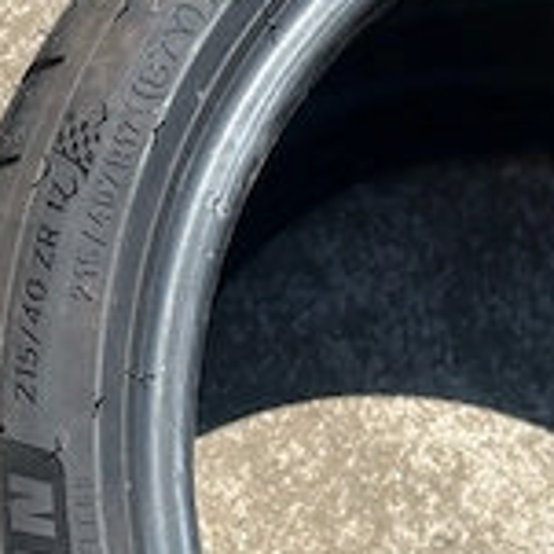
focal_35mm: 61
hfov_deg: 28.1
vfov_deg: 26.5
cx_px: 220
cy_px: 565
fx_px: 1105
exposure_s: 1/2513
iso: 50
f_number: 1.6
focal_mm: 5.1
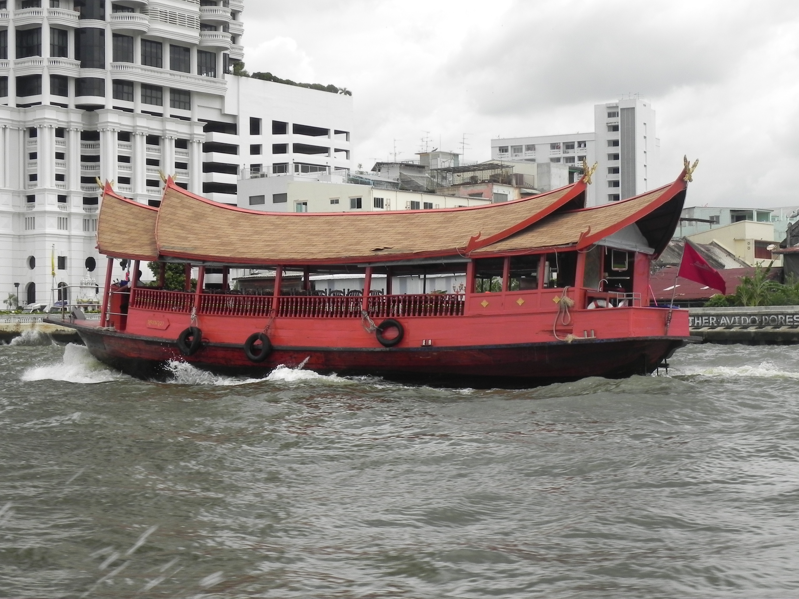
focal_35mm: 66
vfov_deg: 22.3
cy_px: 300
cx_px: 400
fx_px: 1523
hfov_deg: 29.4
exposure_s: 1/341
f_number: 7.1
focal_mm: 11.8
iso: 160
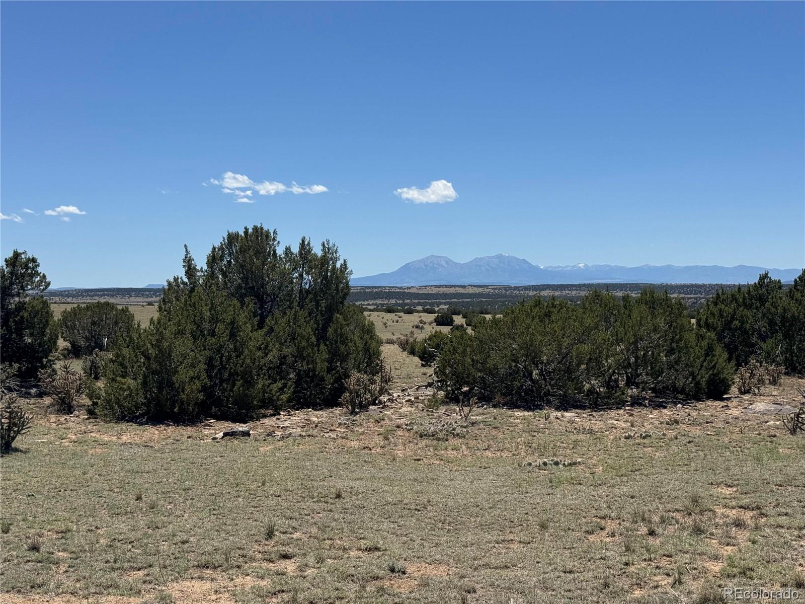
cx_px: 402
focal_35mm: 48
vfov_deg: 30.3
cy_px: 302
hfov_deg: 39.7
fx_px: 1116
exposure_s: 1/7937
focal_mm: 6.76
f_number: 1.78
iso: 80
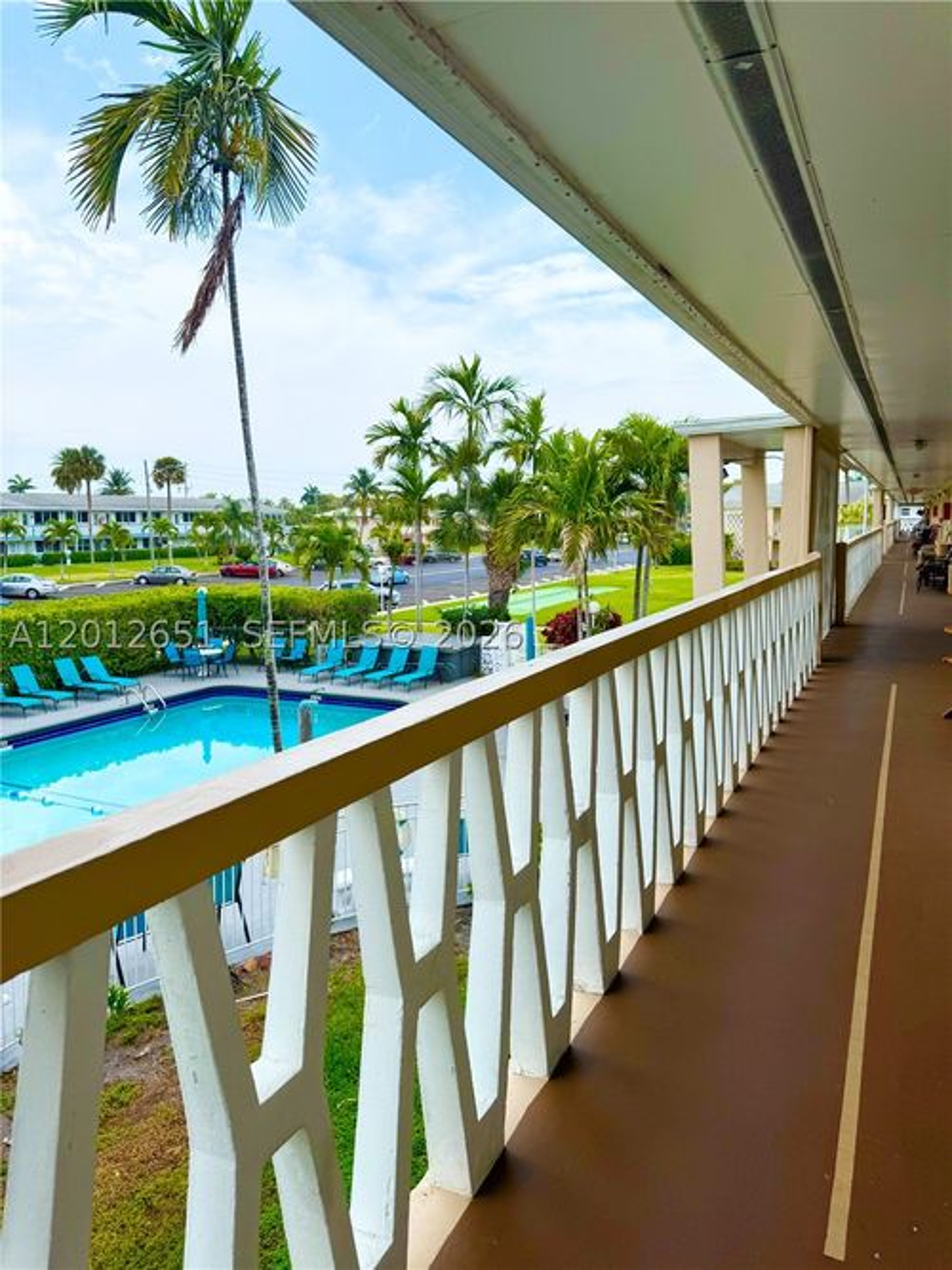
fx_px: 880
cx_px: 476
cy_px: 635
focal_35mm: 24
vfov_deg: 71.6
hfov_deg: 56.8
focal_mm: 6.76
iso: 80
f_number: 1.78
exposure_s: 1/4310
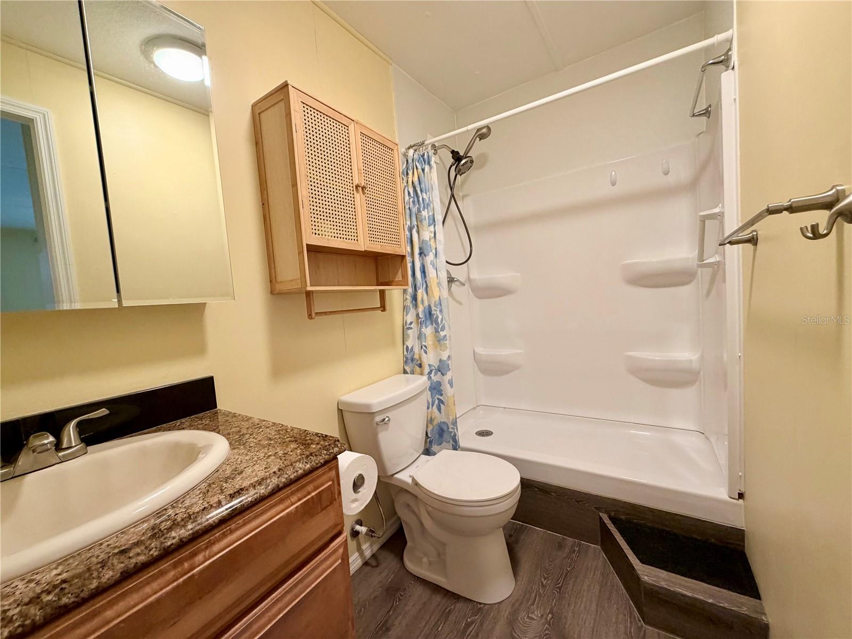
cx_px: 426
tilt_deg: -3.9
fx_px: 345
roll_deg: +4.7
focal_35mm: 14
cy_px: 320
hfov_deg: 102.1
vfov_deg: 85.7
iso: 200
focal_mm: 2.22
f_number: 2.2
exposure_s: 1/60
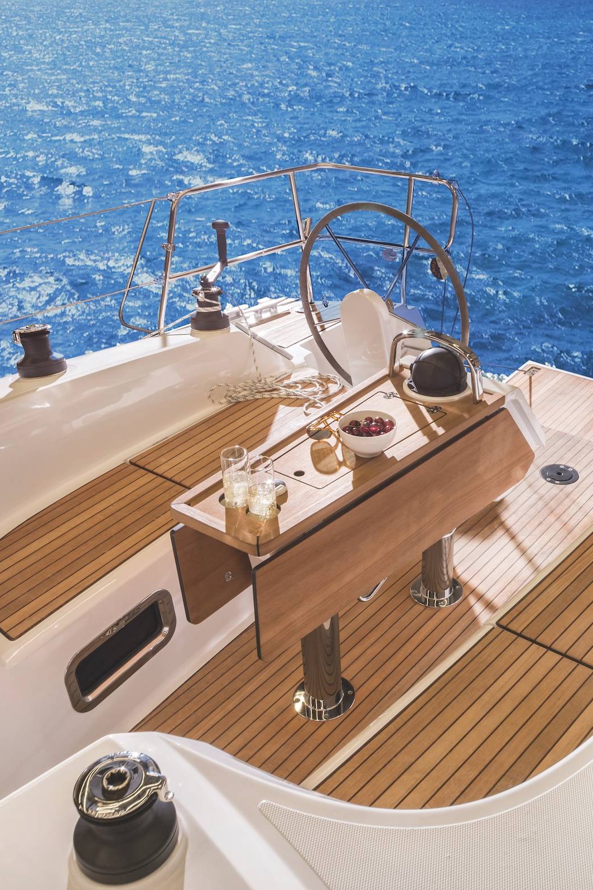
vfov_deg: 54.4
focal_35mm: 35
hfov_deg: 36.6
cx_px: 468
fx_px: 865
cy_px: 445
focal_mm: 23
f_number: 14
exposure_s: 1/4
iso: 50
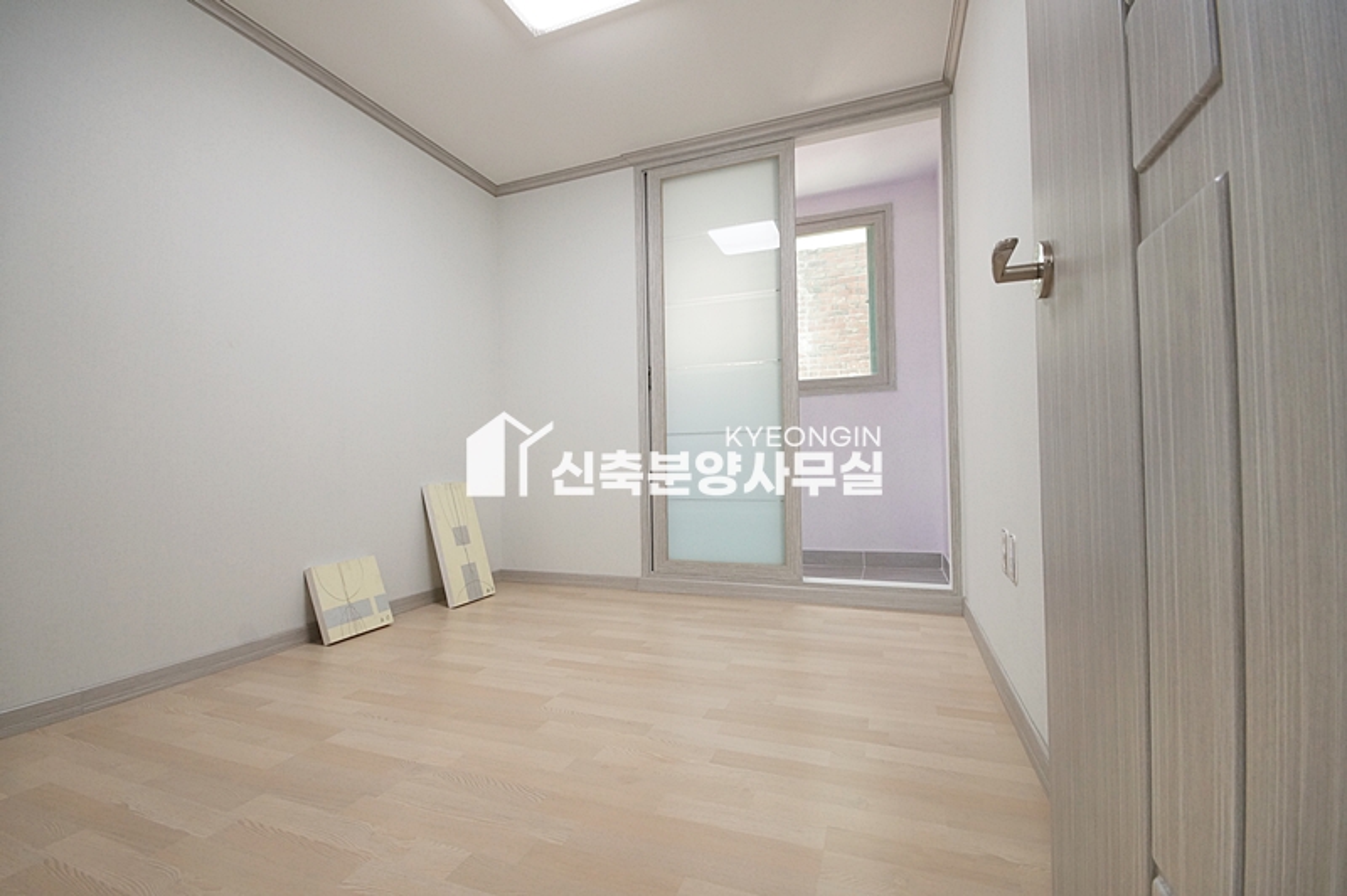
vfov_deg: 77.2
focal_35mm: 15
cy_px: 448
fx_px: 561
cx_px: 674
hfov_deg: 100.4
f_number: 9
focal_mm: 10
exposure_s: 1/25
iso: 800
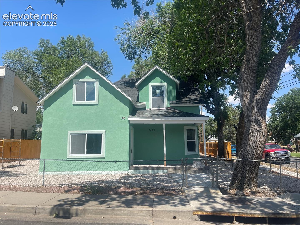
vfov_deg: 54.9
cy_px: 112
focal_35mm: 25
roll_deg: +1.0
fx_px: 217
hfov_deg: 69.4
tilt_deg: +7.4
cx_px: 150
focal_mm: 5.1
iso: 32
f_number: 1.6
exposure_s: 1/2433
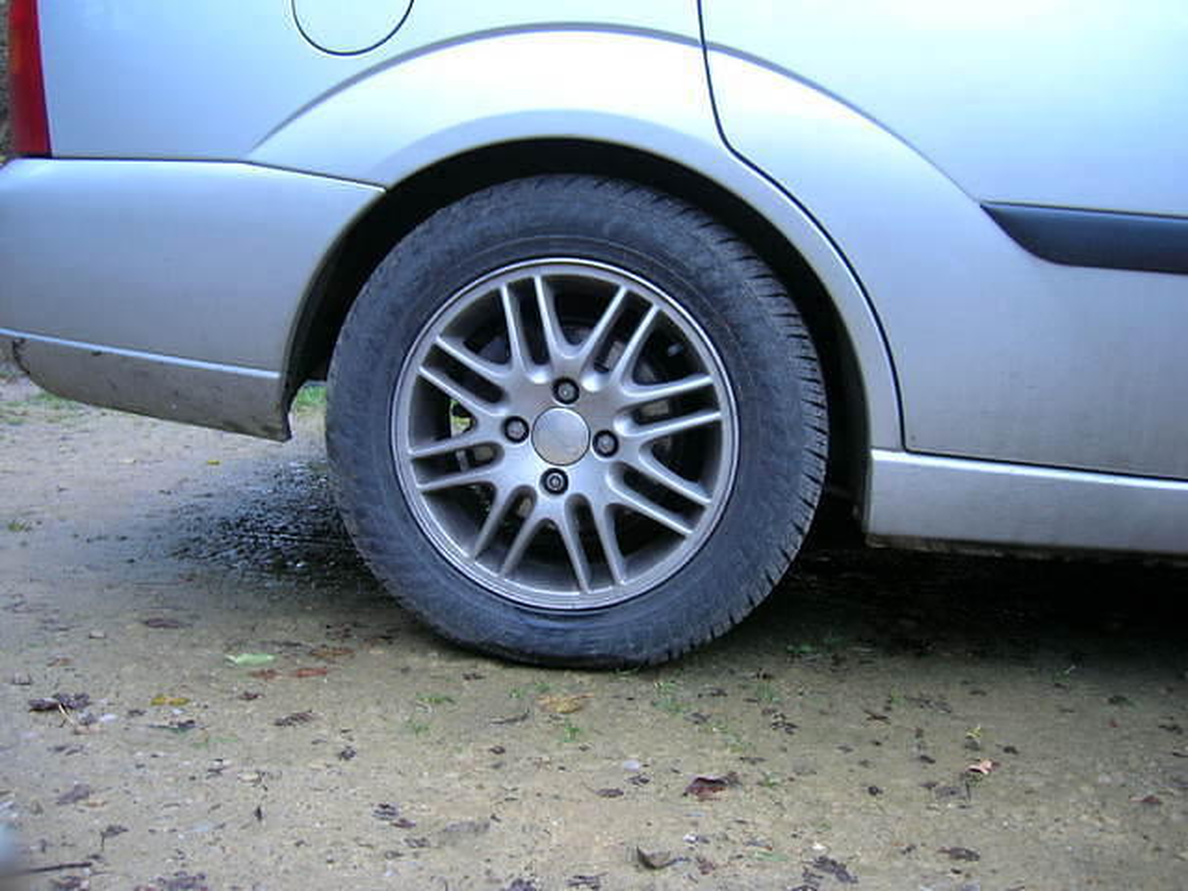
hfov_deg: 54.0
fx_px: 1167
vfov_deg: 41.8
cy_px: 446
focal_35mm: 34
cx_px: 594
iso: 50
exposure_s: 1/7
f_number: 2.9
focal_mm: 5.7
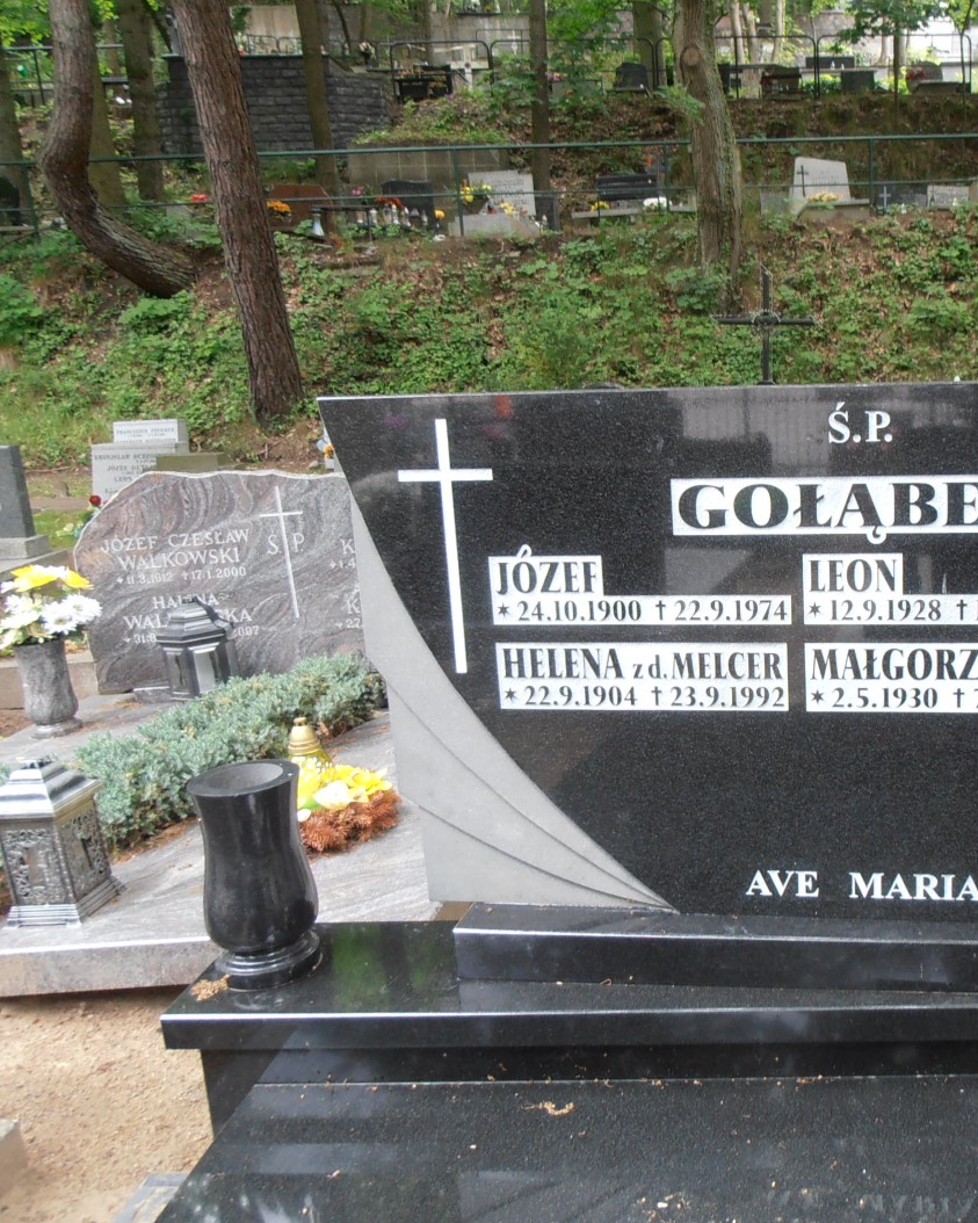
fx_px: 1158
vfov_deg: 55.7
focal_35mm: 32
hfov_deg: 43.8
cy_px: 616
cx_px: 771
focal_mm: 4.2
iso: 100
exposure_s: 1/30
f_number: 3
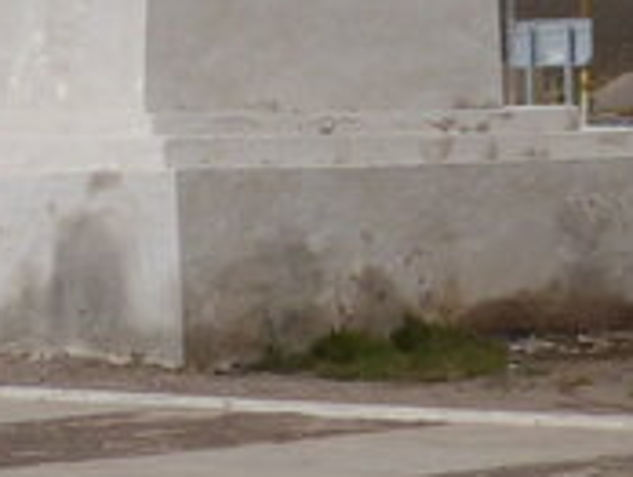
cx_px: 1350
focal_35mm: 276
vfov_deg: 5.4
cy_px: -69
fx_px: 5054
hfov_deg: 6.9
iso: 100
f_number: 4.2
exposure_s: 1/160
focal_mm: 8.5
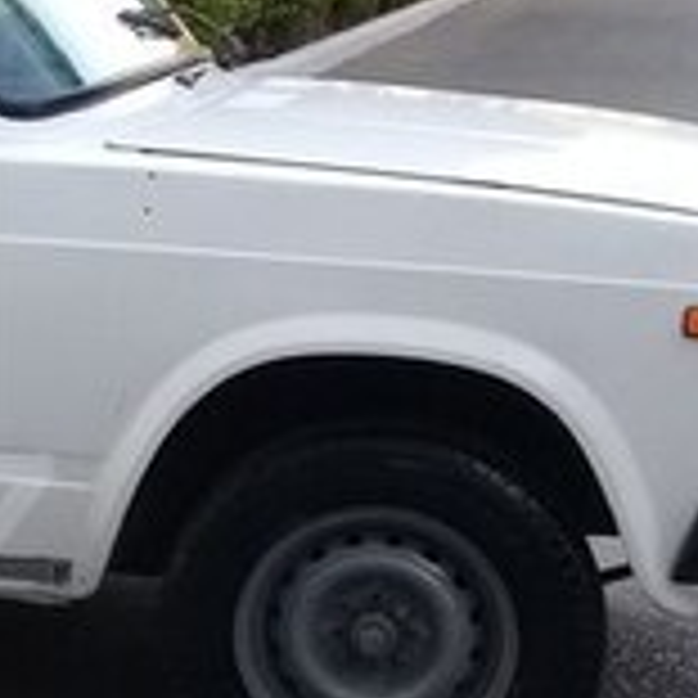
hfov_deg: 13.8
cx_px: -405
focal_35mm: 117
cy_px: 520
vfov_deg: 14.8
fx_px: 2669
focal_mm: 3.3
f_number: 2.2
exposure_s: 1/100
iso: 64
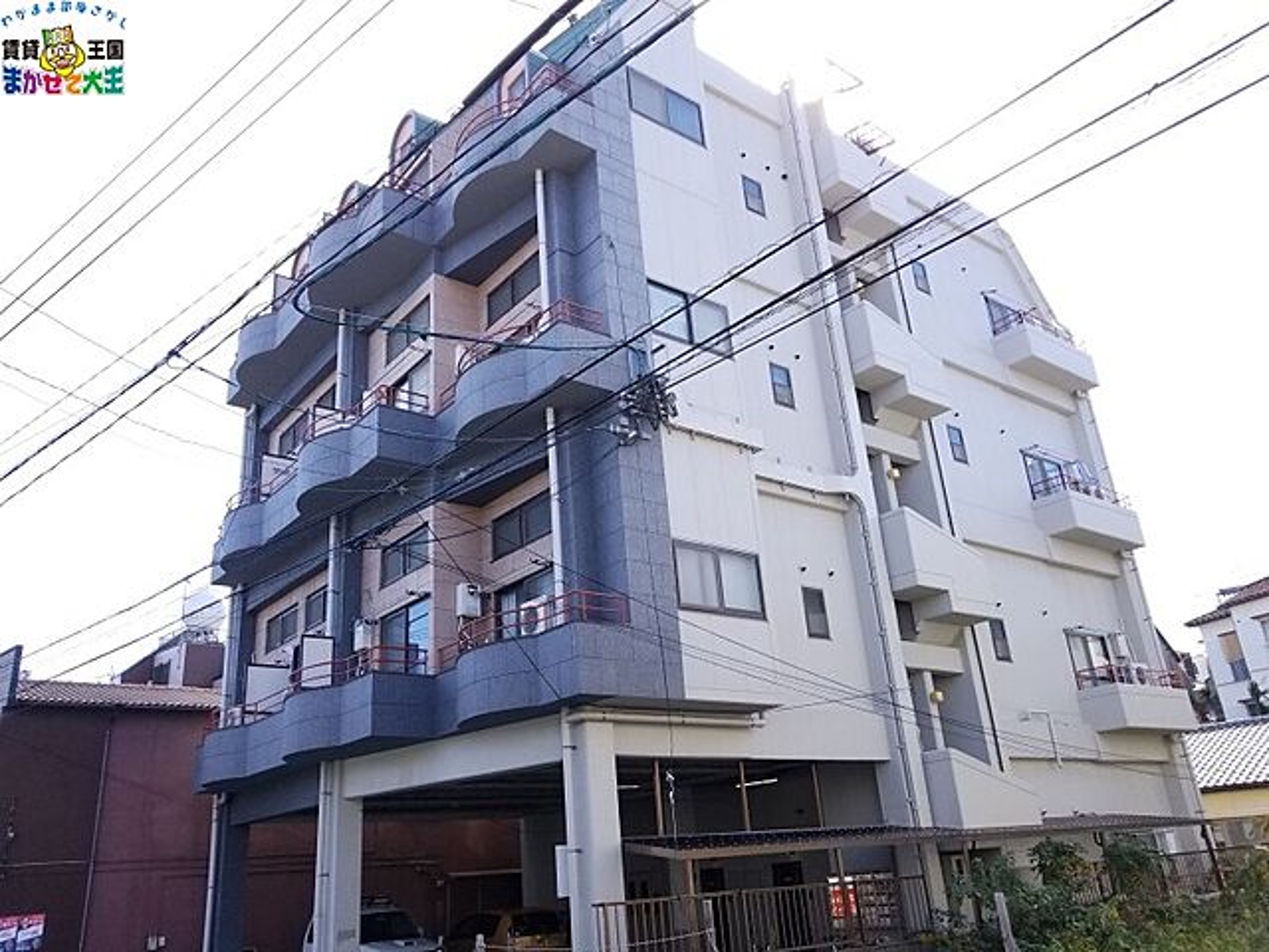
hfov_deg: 67.3
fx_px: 953
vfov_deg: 53.1
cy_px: 476
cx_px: 634
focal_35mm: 26
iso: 160
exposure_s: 1/1499
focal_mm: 4.25
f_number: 1.7
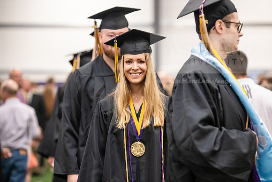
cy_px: 91
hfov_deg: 14.7
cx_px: 136
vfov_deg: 9.8
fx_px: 1058
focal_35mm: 140
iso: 3200
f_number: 3.2
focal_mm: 140
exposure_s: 1/200
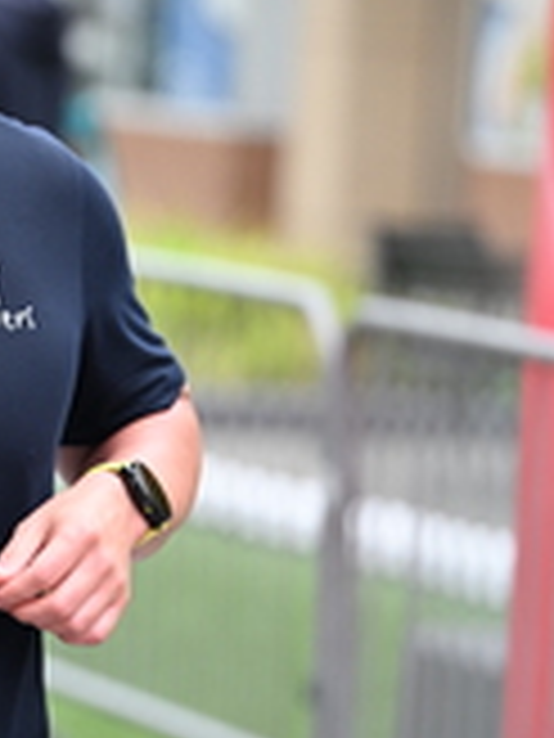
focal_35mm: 325
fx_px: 6935
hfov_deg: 4.6
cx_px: -101
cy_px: 292
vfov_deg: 6.1
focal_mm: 101
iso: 640
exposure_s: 1/1600
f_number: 2.8
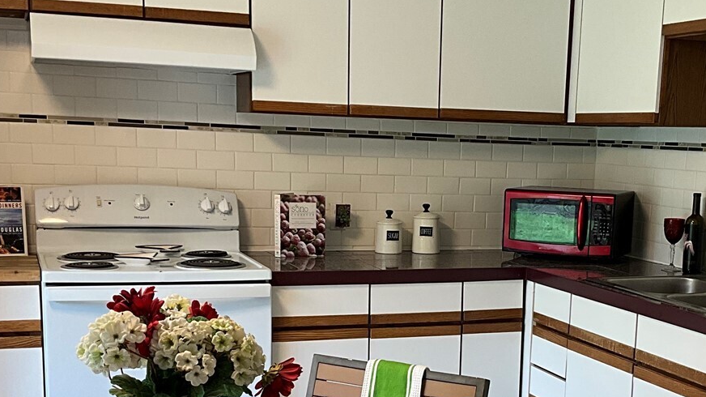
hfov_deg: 35.8
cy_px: 346
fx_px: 1086
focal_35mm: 58
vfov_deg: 20.4
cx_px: 457
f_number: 1.8
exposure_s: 1/60
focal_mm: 3
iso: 50
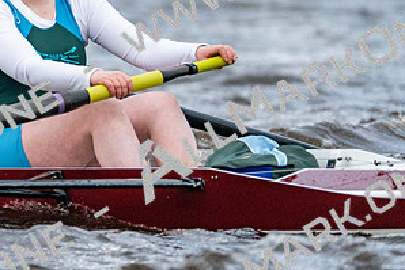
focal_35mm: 1169
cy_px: 75
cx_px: 22
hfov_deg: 1.8
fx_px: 13157
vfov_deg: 1.2
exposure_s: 1/1600
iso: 4000
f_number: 6.3
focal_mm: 600
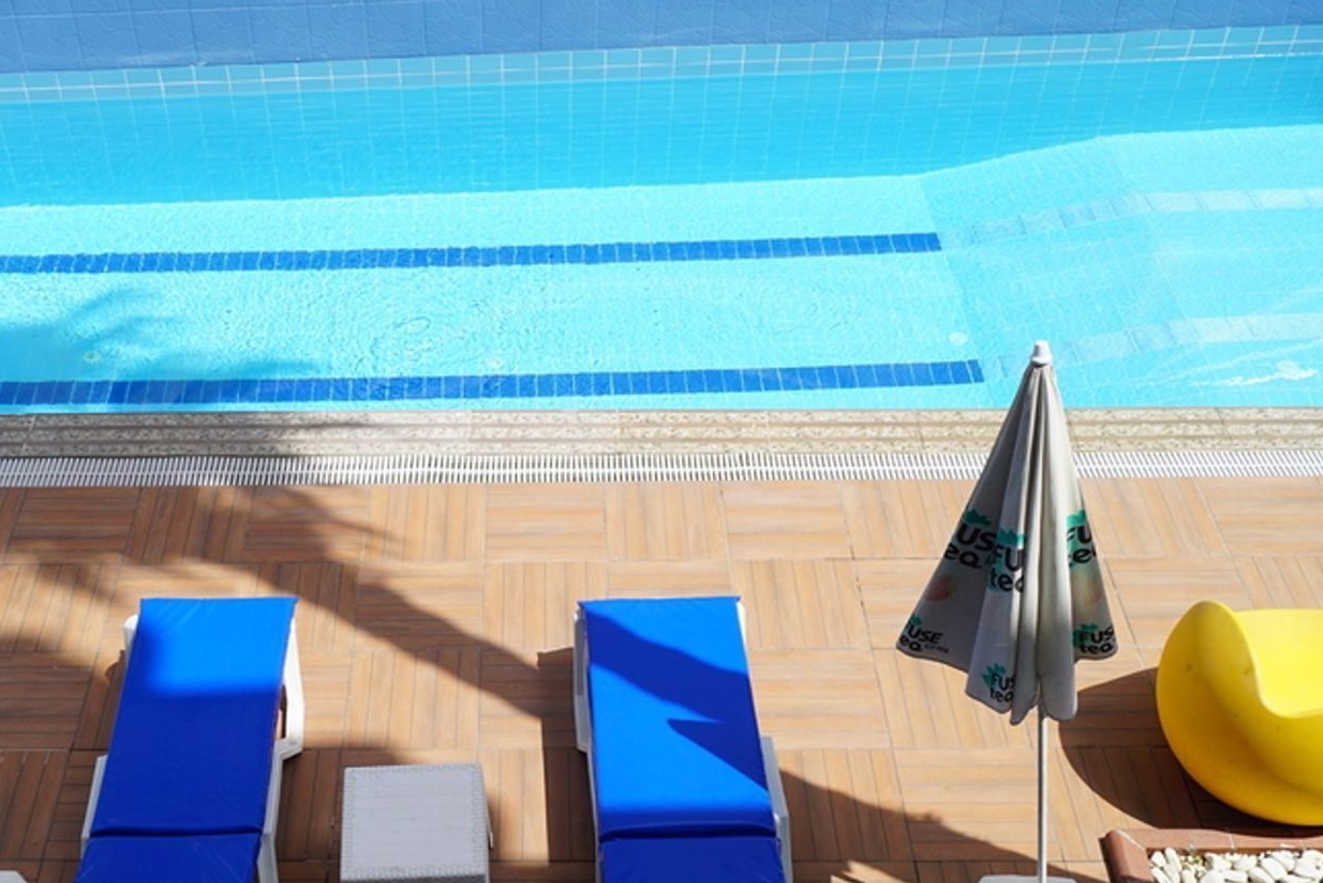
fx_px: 1544
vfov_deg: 31.4
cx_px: 511
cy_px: 643
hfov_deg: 46.1
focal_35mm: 42
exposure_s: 1/160
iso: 100
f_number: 10
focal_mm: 18
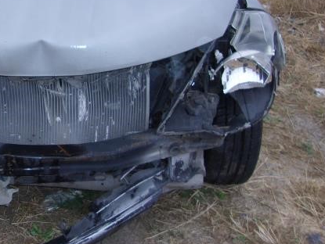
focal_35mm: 52
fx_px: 489
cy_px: 48
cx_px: 57
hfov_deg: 35.4
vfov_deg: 27.5
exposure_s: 1/250
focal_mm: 4.9
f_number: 3
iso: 80
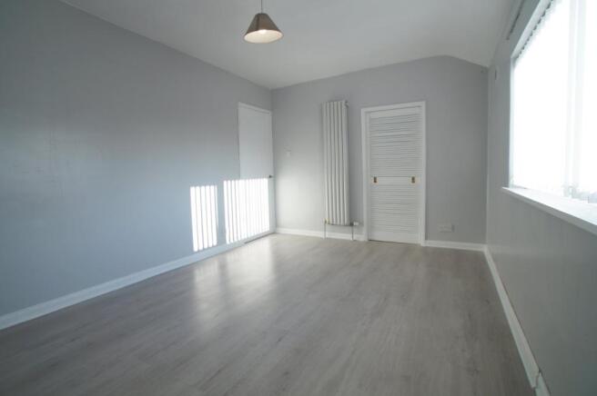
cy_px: 198
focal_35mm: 16
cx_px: 298
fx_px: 273
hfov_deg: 95.0
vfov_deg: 71.9
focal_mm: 11
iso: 100
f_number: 5.6
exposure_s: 1/100
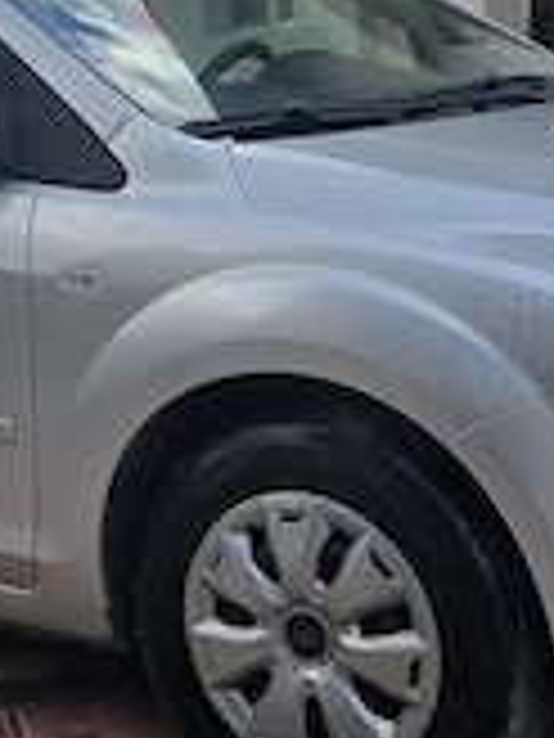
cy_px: 418
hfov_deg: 17.5
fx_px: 1792
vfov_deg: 23.3
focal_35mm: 84
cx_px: 167
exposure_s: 1/3809
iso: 80
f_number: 1.7
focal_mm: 6.3
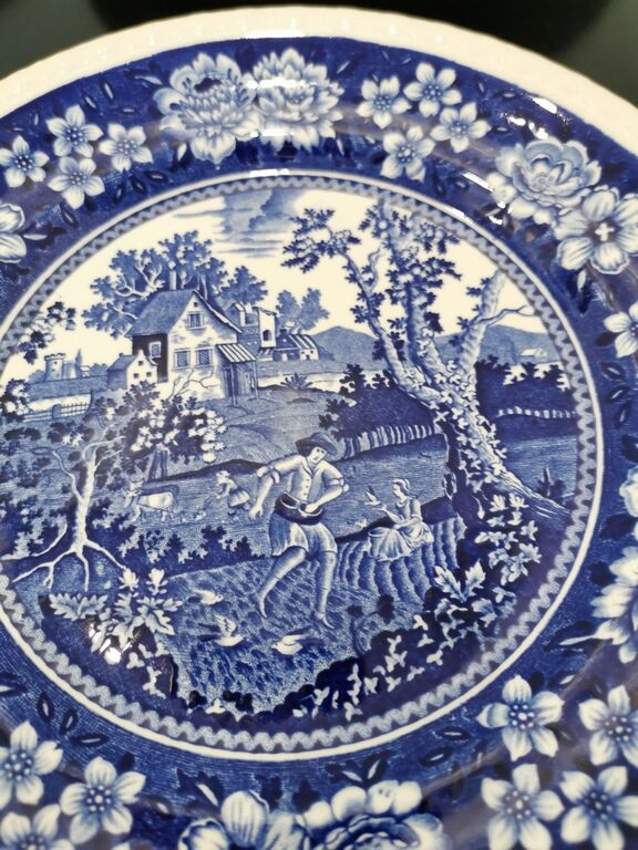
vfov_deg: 65.3
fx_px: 664
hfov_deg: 51.4
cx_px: 319
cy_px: 425
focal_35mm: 27
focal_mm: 5.58
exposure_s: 1/50
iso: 160
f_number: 1.8
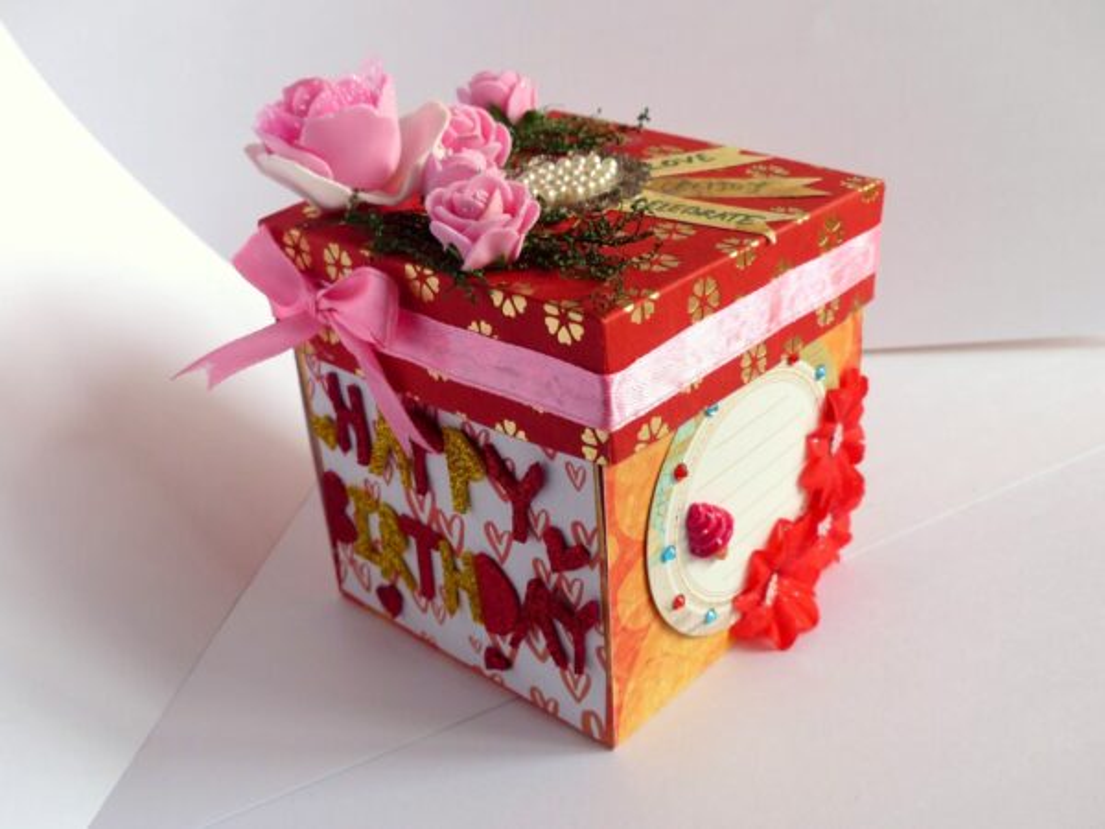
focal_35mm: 41
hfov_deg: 45.8
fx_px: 1309
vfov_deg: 35.1
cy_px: 414
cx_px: 552
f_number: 2.8
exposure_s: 1/80
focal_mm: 7.4
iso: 100
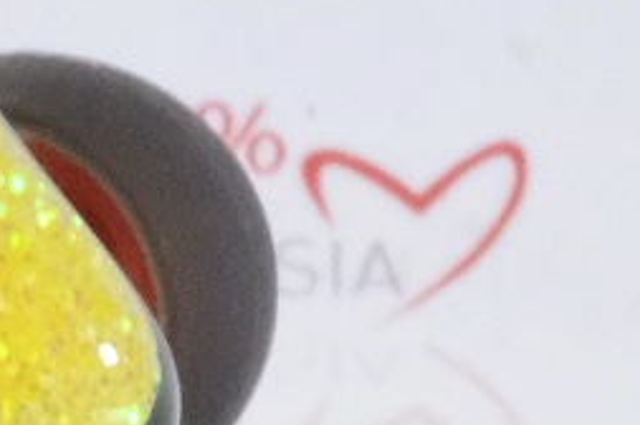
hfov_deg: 3.2
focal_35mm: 633
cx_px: -713
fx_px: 11239
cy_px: -175
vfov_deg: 2.2
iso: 6400
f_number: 22
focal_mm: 60
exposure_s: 1/15
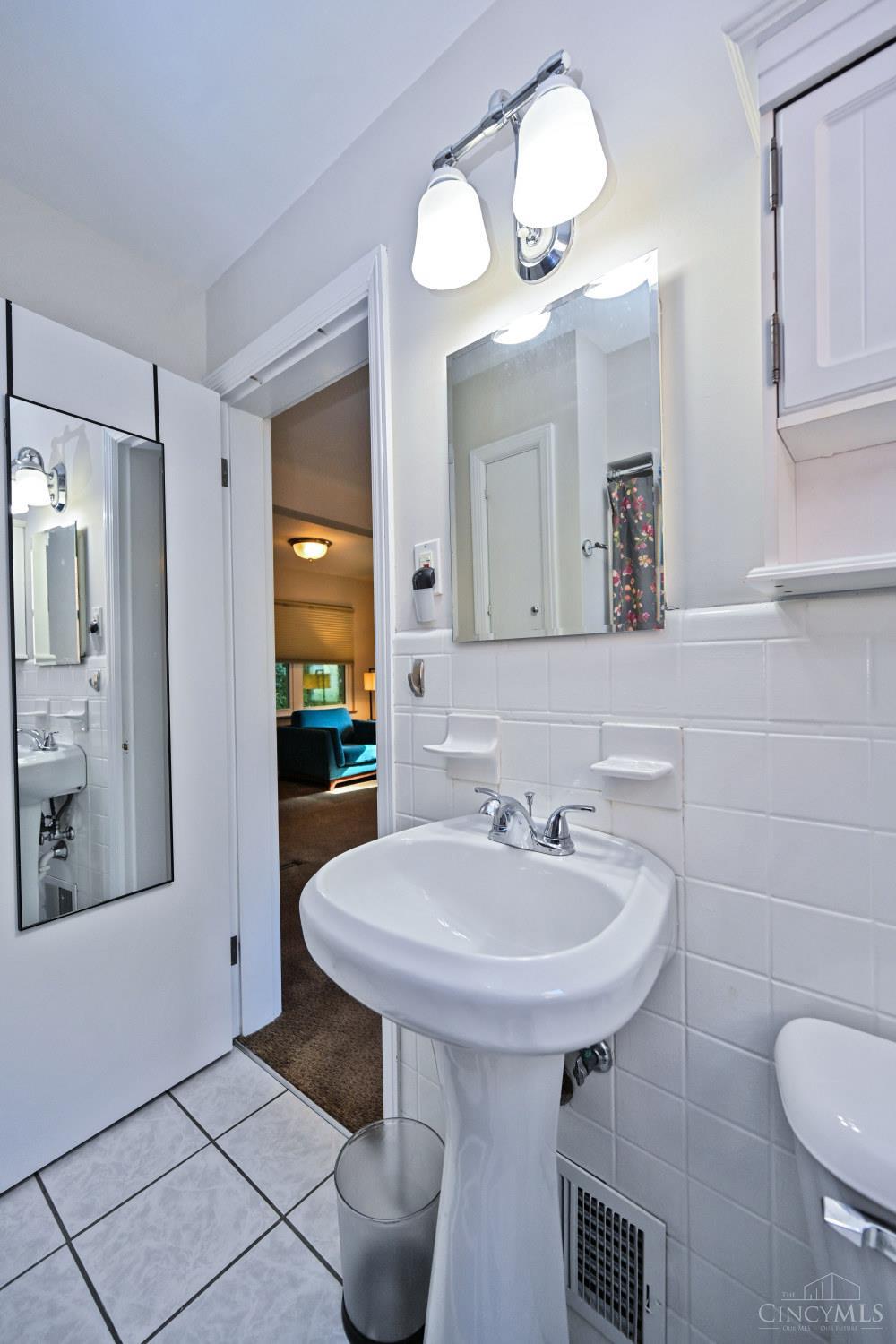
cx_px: 448
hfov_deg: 81.2
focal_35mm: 14
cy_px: 672
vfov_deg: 104.3
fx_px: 523
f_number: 4.5
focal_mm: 14
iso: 200
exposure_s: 1/80
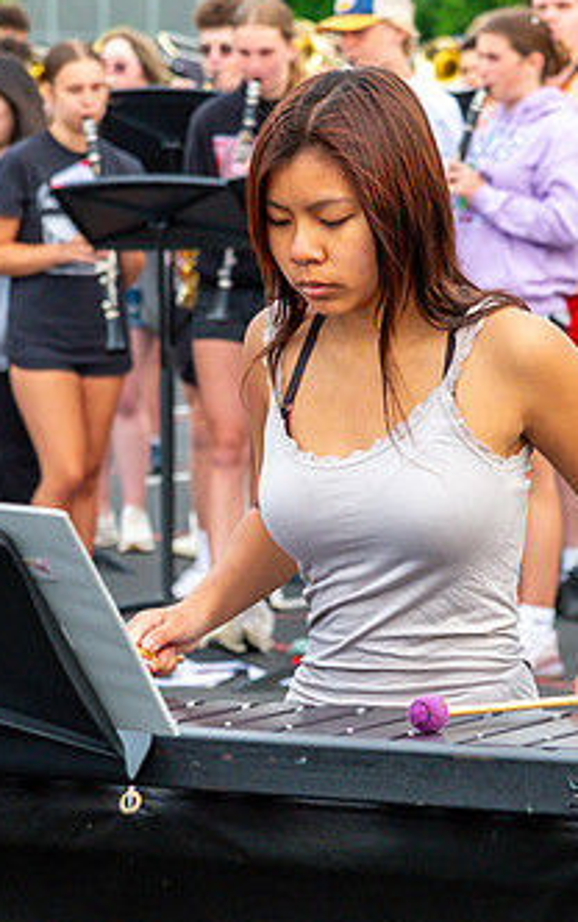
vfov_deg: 8.7
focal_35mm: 242
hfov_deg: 5.4
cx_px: 348
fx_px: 6089
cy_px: 411
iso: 1250
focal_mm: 120
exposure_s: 1/250
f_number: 8
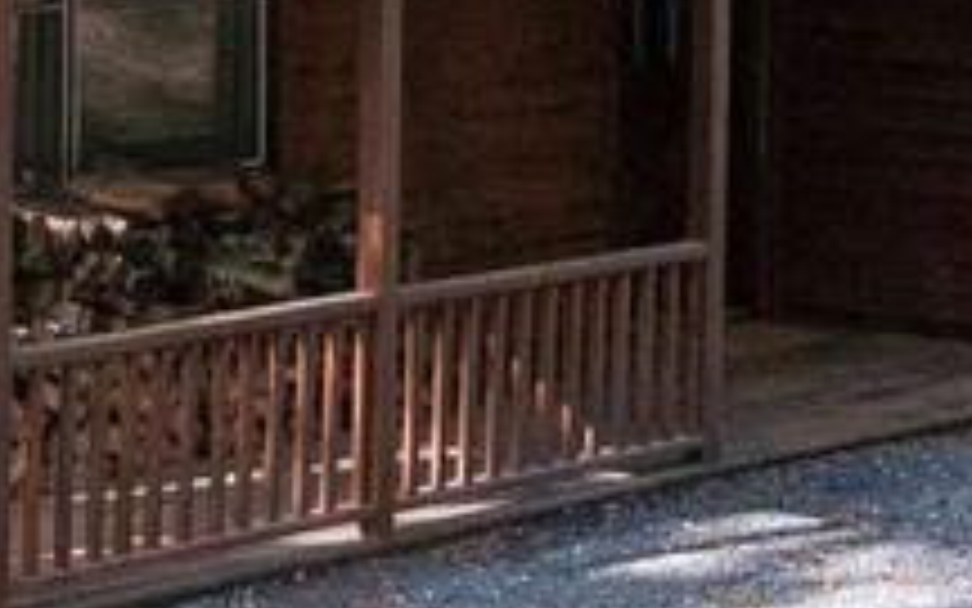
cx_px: -18
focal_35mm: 163
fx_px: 4318
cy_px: -171
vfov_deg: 8.0
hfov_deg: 12.7
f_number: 8
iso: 640
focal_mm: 16
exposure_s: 1/250
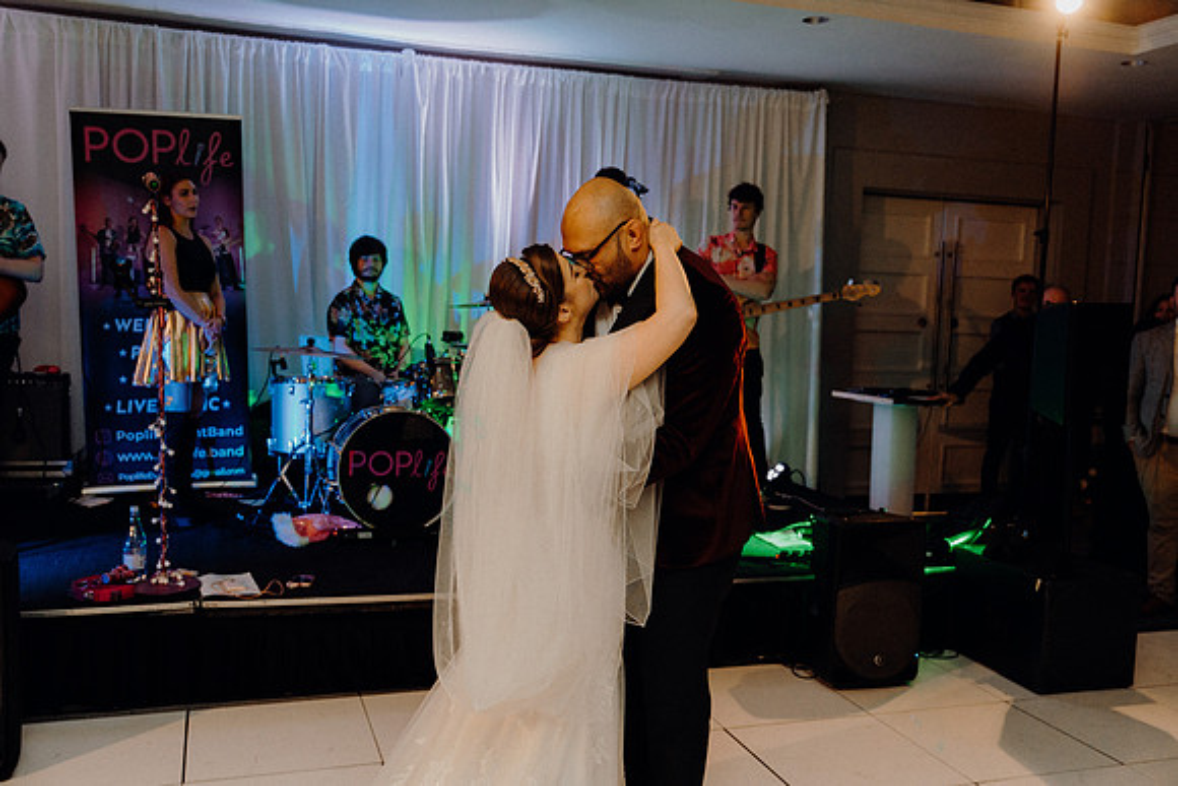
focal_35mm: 34
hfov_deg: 55.8
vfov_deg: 38.9
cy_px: 393
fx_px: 1113
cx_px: 589
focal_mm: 34
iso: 2500
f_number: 3.5
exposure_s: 1/160
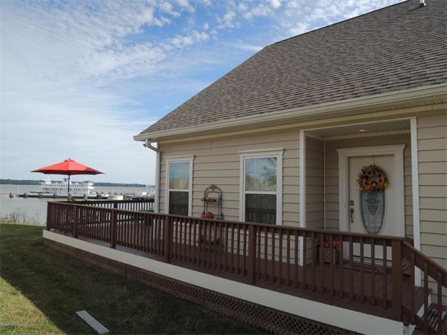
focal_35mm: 24
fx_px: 310
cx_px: 224
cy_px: 168
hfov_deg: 71.6
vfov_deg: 56.8
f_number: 2.8
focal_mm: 4.3
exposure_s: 1/1250
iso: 100
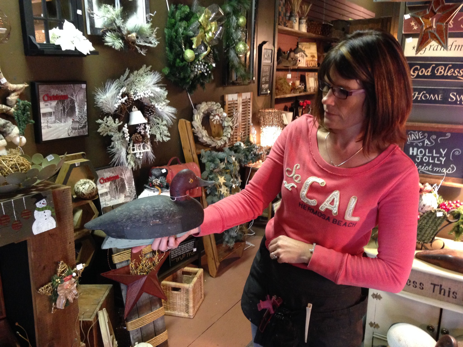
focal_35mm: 33
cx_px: 232
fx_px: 441
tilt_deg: -15.2
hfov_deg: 55.4
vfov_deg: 42.9
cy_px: 174
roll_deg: +0.9
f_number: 2.4
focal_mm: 4.12
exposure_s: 1/15
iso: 400
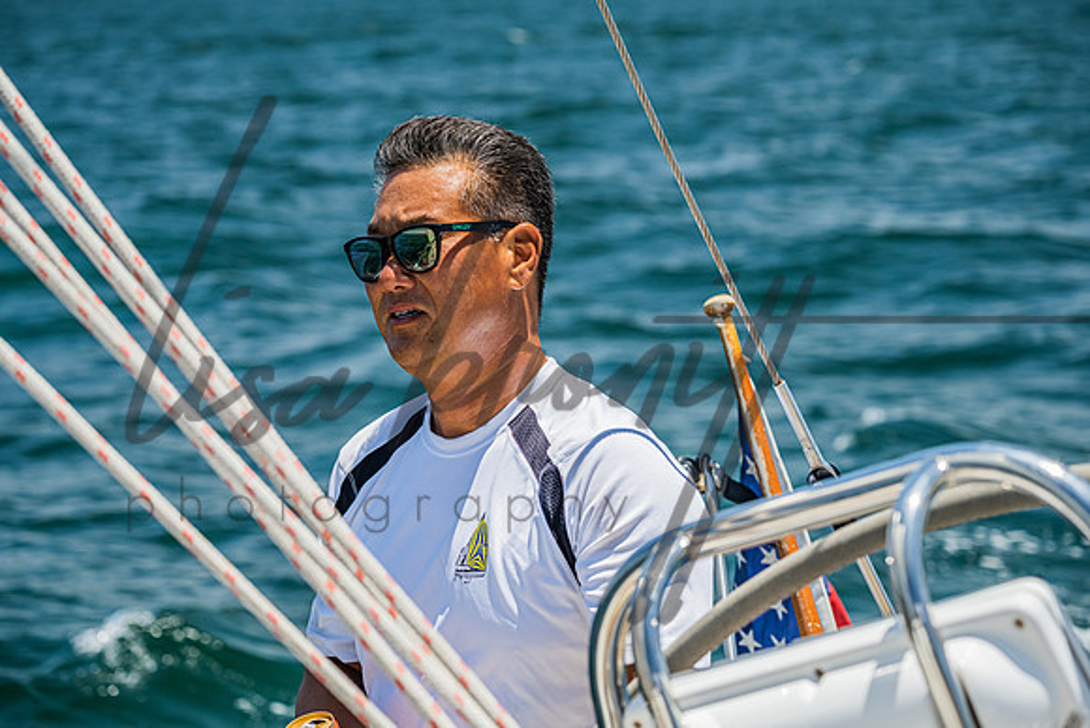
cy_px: 364
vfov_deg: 13.1
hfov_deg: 19.6
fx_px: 3158
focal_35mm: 104
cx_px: 545
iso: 320
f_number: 5.6
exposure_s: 1/800
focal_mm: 100
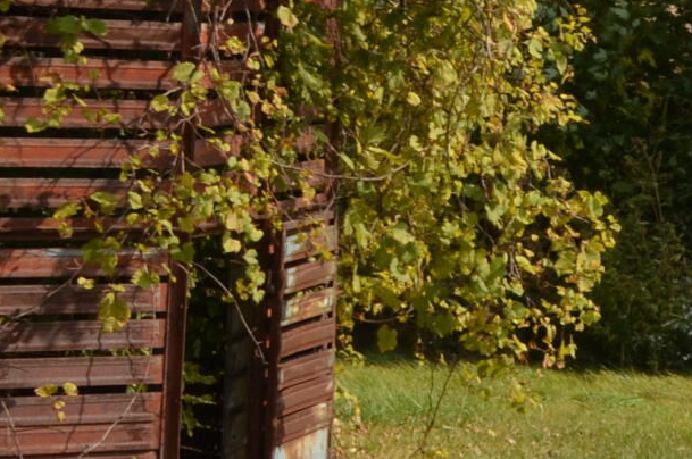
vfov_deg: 7.1
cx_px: 1654
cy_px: 7
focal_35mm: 192
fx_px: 3685
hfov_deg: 9.5
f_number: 8
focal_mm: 26
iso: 100
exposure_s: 1/200
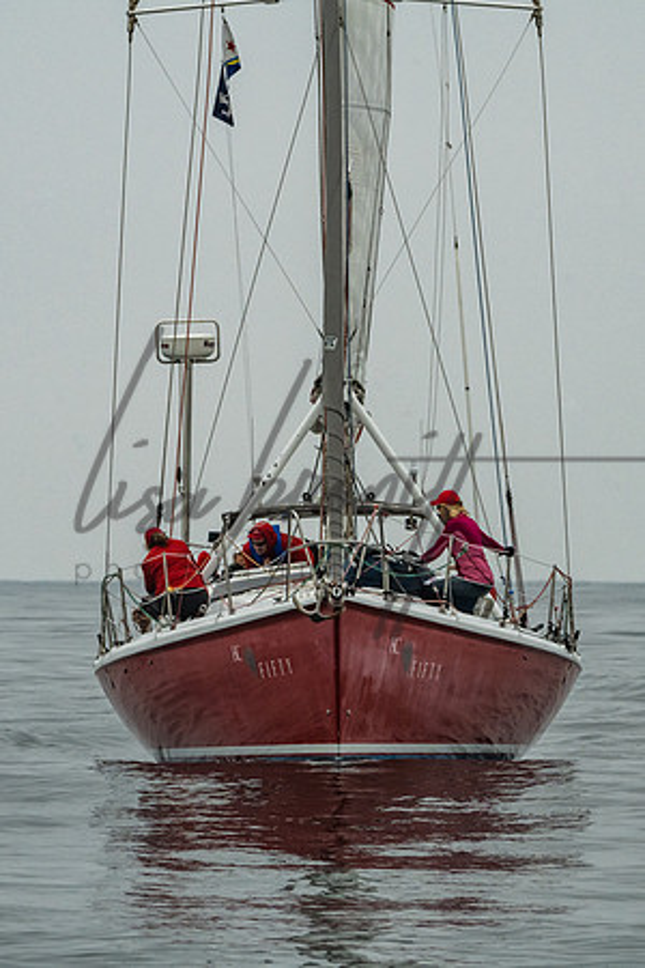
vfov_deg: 4.6
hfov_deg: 3.1
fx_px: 12093
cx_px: 286
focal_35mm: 450
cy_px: 484
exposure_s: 1/2500
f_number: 10
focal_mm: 300
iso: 640
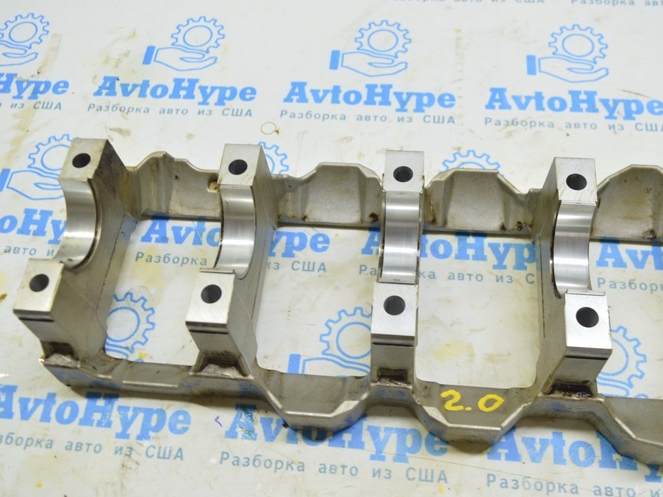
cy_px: 248
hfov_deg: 51.4
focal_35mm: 36
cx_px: 330
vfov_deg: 39.6
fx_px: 689
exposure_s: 1/20
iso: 400
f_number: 5.6
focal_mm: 22
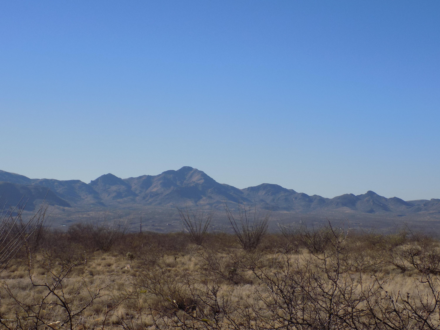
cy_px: 165
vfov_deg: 21.0
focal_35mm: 70
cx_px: 220
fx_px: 890
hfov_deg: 27.8
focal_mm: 12.5
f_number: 4.2
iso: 80
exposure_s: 1/1000
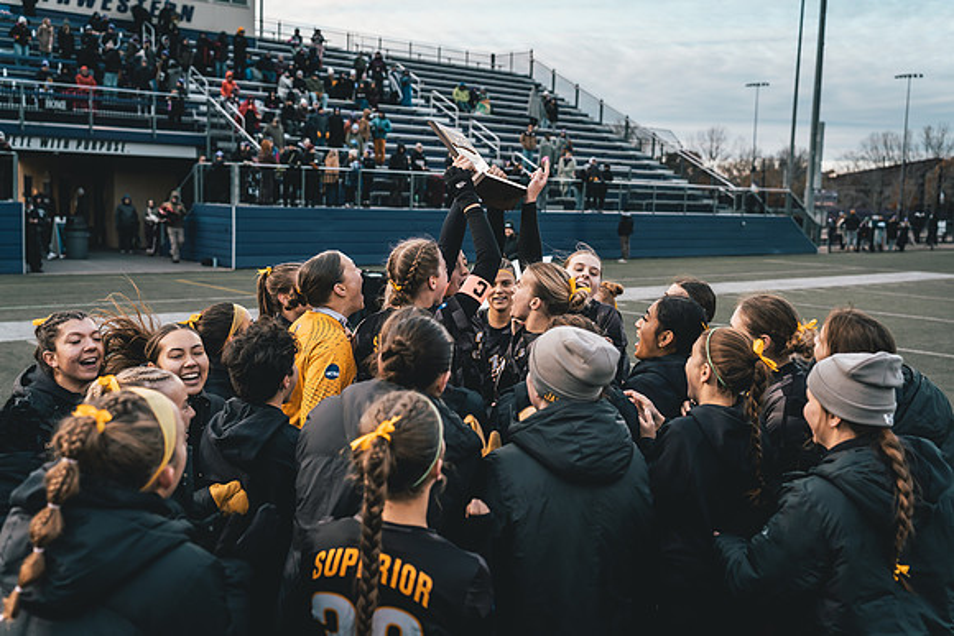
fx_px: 974
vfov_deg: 36.2
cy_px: 302
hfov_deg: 52.2
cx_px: 478
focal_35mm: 37
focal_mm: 35
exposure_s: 1/1600
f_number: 2.8
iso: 800
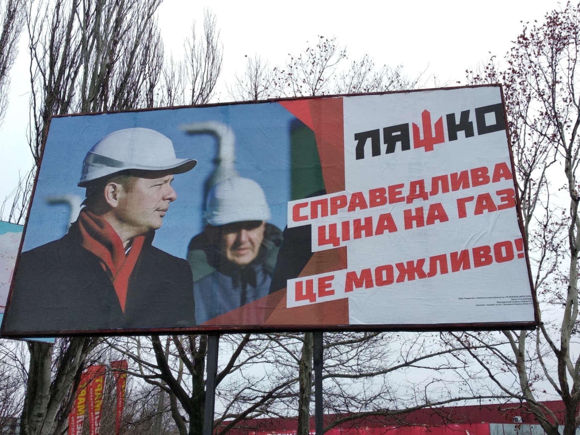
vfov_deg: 53.1
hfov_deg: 67.3
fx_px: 436
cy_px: 218
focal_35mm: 26
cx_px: 290
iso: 200
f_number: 2.2
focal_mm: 3.81
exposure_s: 1/50
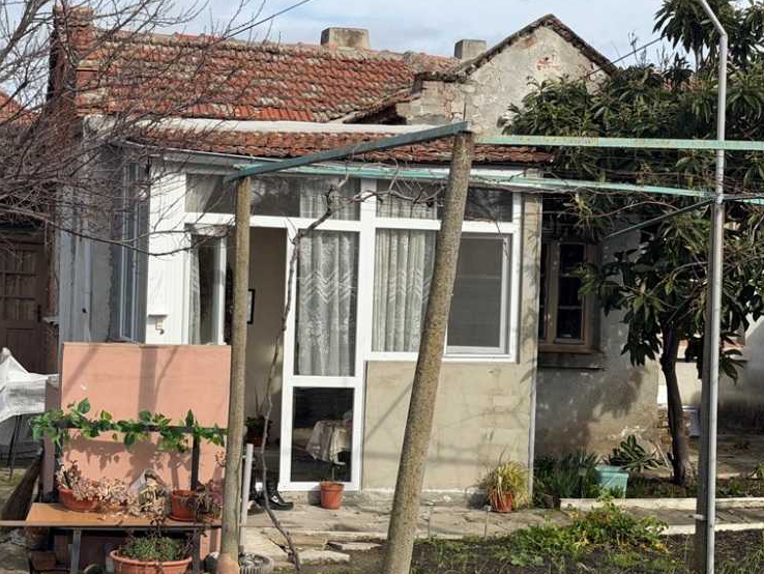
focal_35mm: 65
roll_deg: -2.8
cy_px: 286
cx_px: 366
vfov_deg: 22.6
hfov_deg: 29.8
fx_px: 1435
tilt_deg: +0.8
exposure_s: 1/3891
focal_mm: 6.76
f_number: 1.78
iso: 64
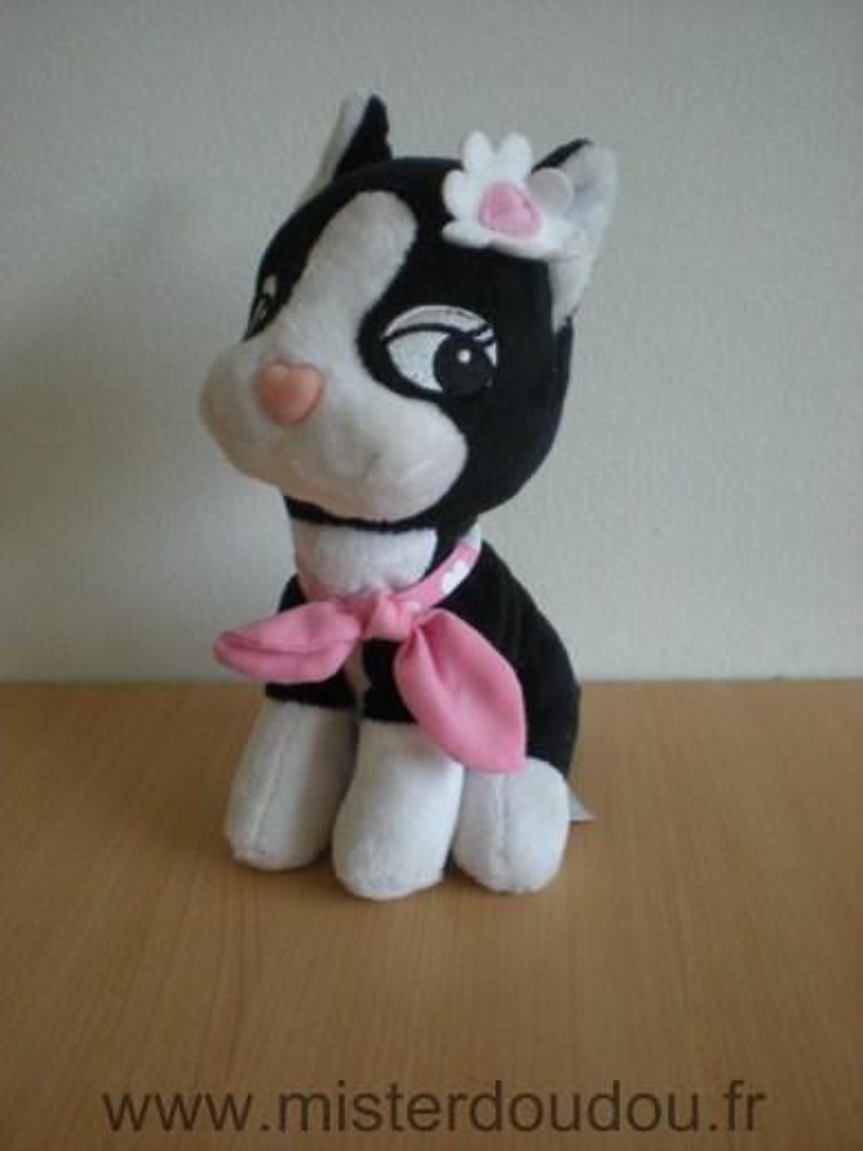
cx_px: 432
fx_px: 1263
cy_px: 576
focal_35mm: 38
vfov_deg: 49.0
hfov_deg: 37.7
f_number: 3.1
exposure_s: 1/63.6
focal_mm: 6.3
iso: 188
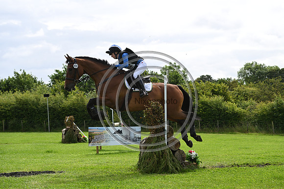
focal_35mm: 75
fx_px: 592
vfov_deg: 18.2
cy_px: 94
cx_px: 142
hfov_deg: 27.0
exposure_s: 1/1250
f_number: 4.5
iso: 280
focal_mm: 75
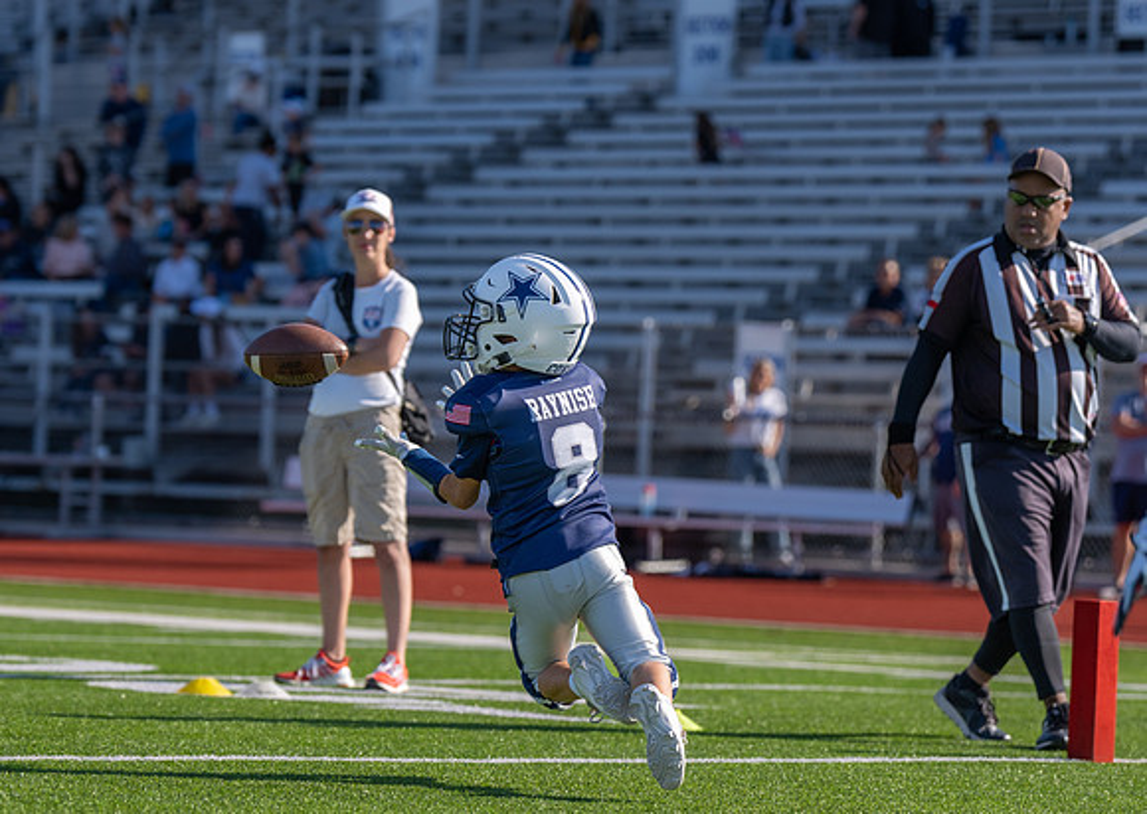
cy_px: 406
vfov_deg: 8.1
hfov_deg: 11.3
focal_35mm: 178
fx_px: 5789
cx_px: 493
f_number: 3.2
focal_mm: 111
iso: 160
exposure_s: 1/3200
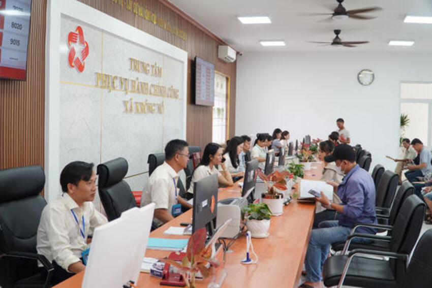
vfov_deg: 35.5
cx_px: 216
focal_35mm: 38
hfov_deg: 51.3
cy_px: 144
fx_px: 450
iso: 200
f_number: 4
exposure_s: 1/40
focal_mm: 25
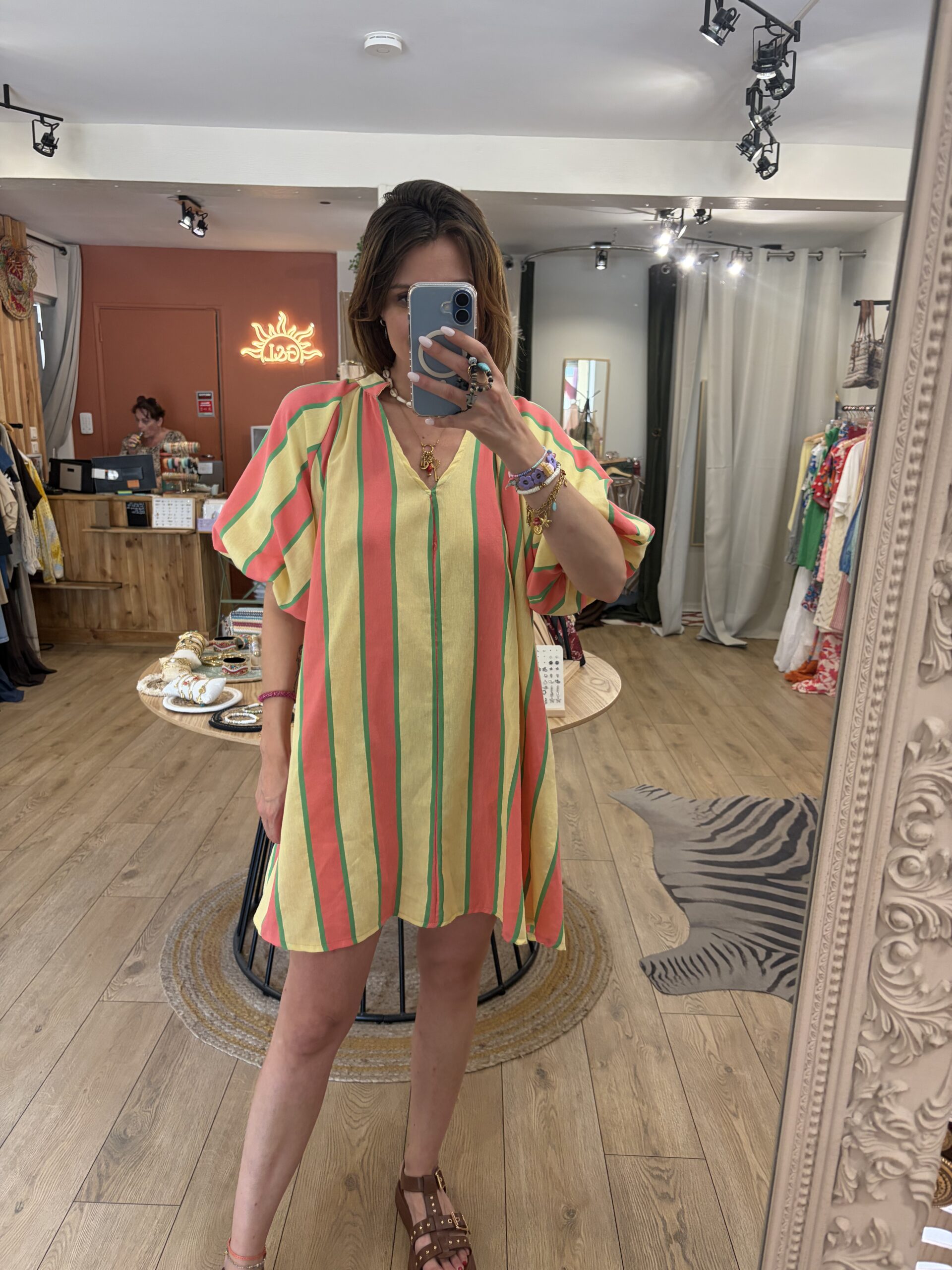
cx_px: 476
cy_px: 635
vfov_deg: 67.3
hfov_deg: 53.1
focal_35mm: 26
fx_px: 953
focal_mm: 5.96
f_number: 1.6
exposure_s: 1/98
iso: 200
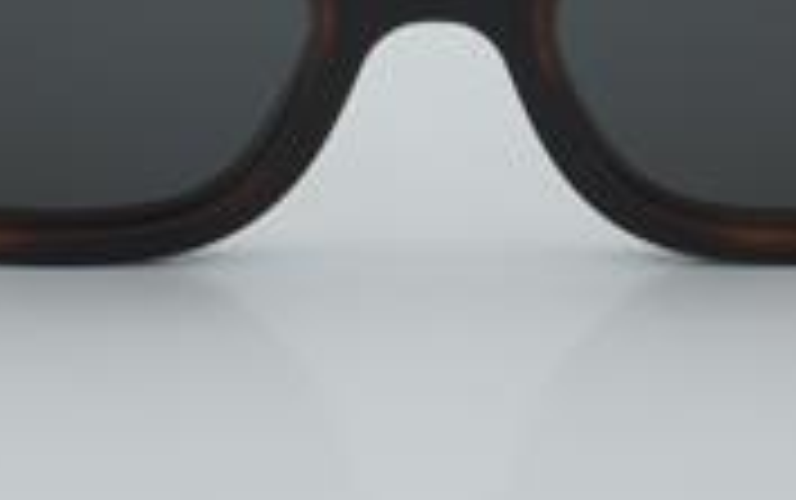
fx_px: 3369
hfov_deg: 13.5
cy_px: -63
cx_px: 432
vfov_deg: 8.4
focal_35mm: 155
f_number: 32
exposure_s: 1/4
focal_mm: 45
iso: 100
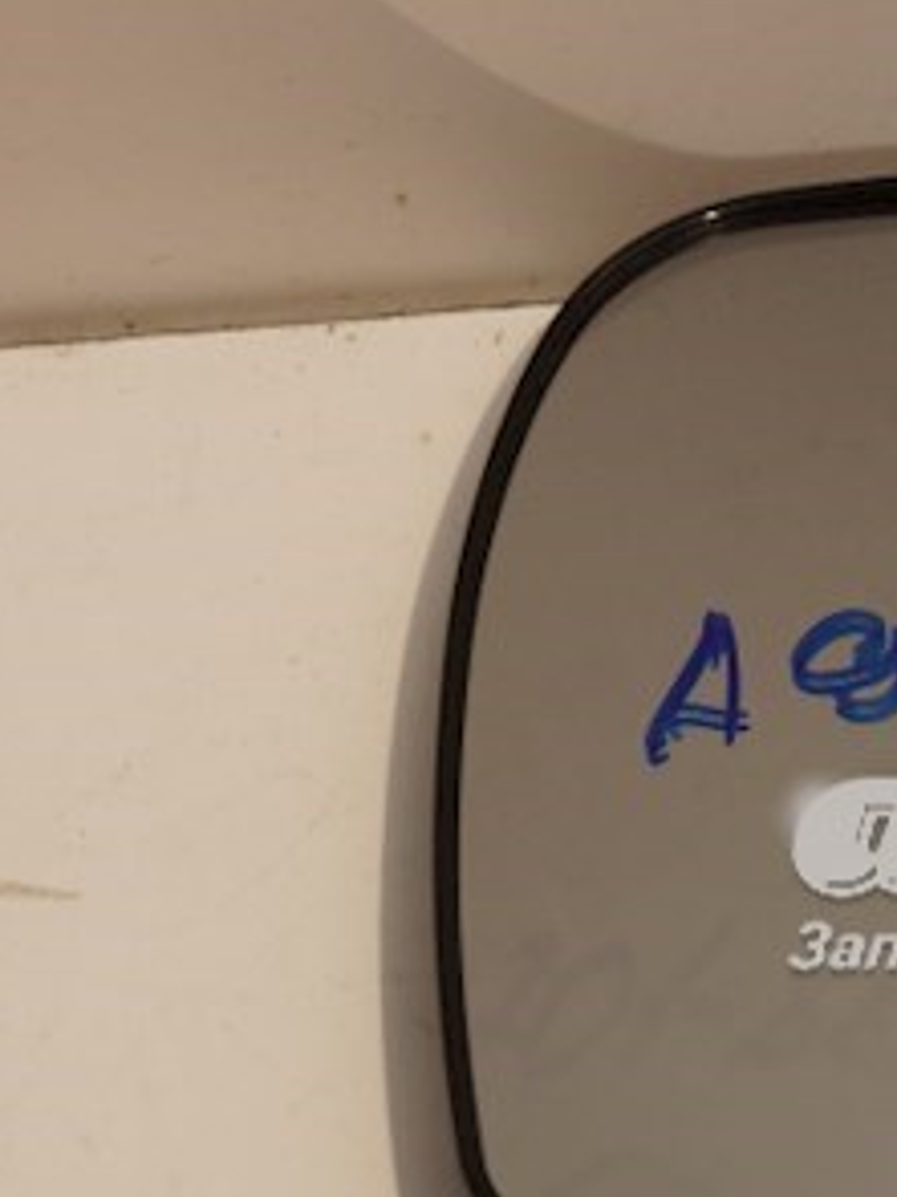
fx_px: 4322
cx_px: 1254
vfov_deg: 15.7
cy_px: 832
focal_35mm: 125
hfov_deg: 11.5
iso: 100
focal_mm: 40
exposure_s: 1/800
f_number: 9
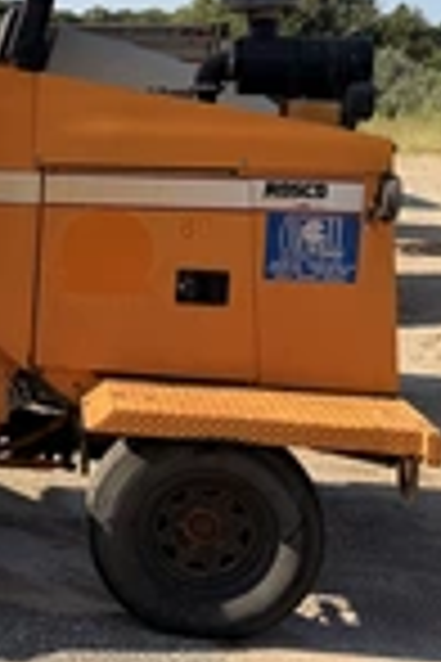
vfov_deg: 29.6
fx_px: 1249
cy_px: 284
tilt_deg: -7.8
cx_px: -256
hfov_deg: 17.6
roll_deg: -2.5
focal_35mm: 68
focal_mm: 6.76
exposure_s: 1/3759
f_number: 1.78
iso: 80
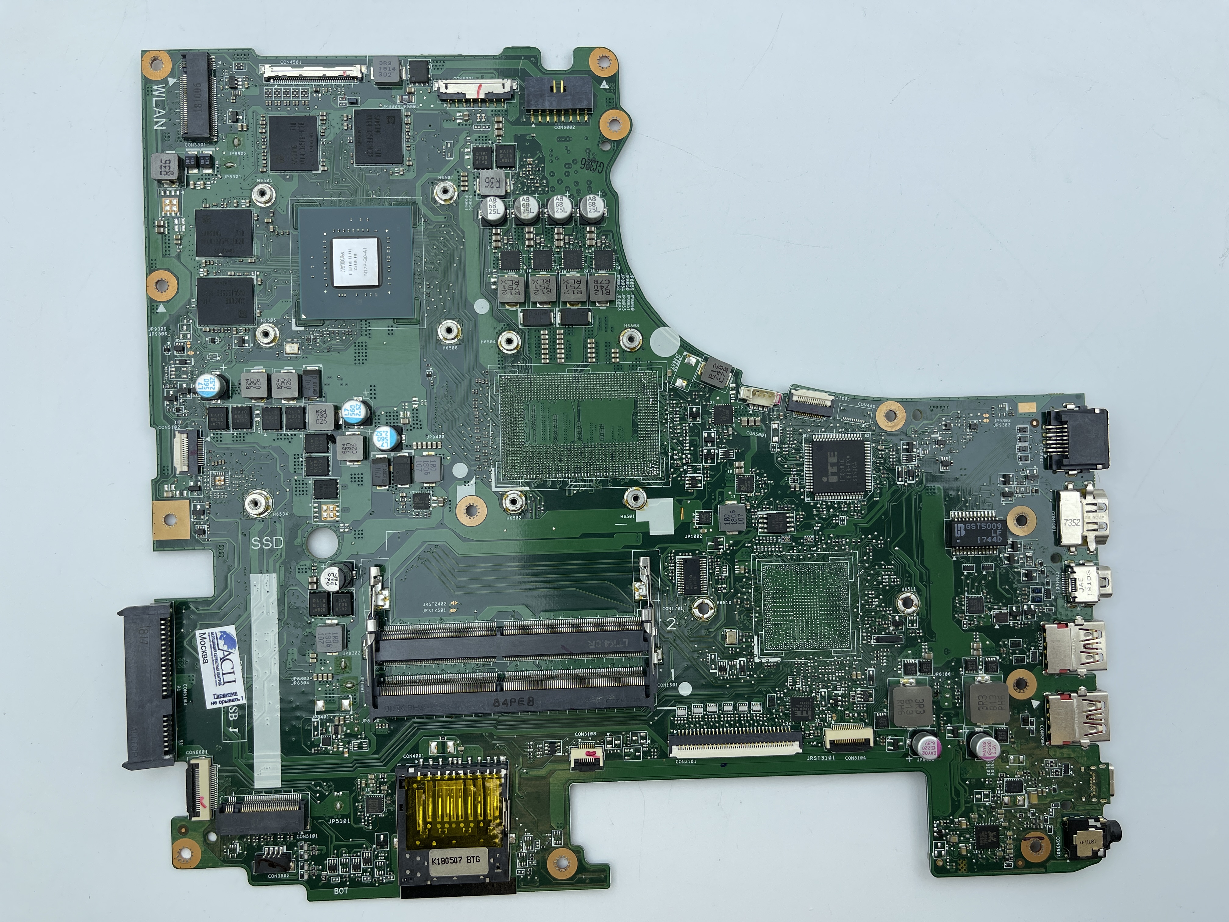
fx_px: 888
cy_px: 461
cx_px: 614
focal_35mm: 25
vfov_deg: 54.9
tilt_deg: -85.7
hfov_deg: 69.4
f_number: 1.6
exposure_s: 1/1175
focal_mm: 5.1
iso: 32
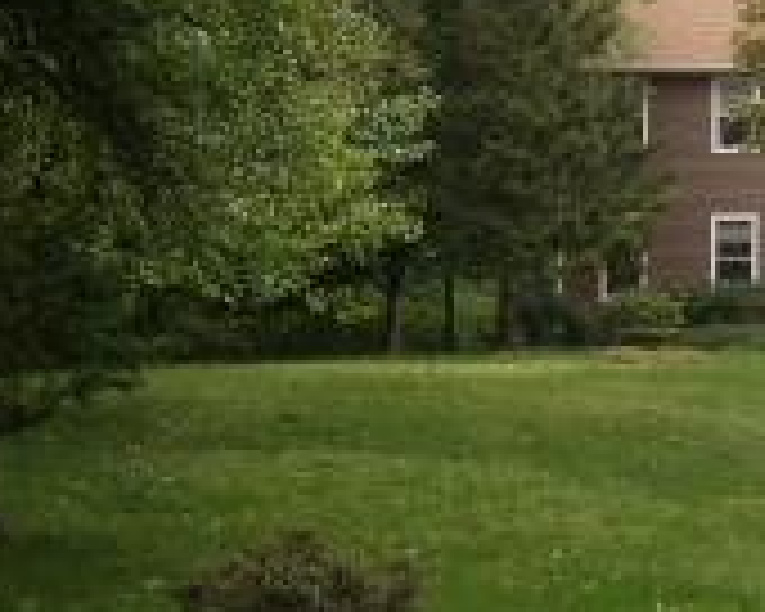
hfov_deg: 15.6
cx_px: 846
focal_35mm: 120
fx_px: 2717
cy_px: 126
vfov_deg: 12.8
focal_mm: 6.4
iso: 80
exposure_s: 1/250
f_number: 3.1
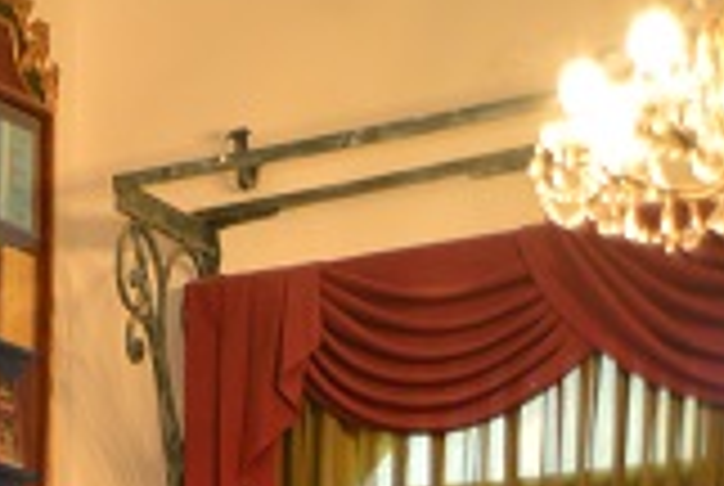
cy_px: 1098
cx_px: -1147
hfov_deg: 12.0
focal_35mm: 128
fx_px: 2579
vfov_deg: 9.7
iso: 1000
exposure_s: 1/100
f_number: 3.5
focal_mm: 24
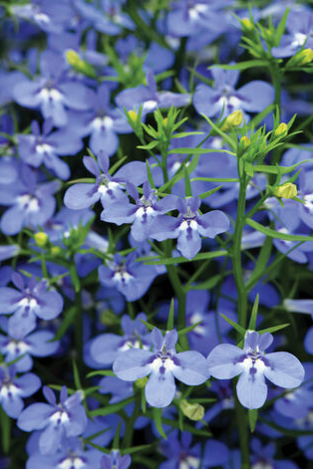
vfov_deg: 12.8
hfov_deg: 8.6
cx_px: 157
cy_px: 231
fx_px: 2093
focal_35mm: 161
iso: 100
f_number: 13
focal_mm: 105
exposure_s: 1/13
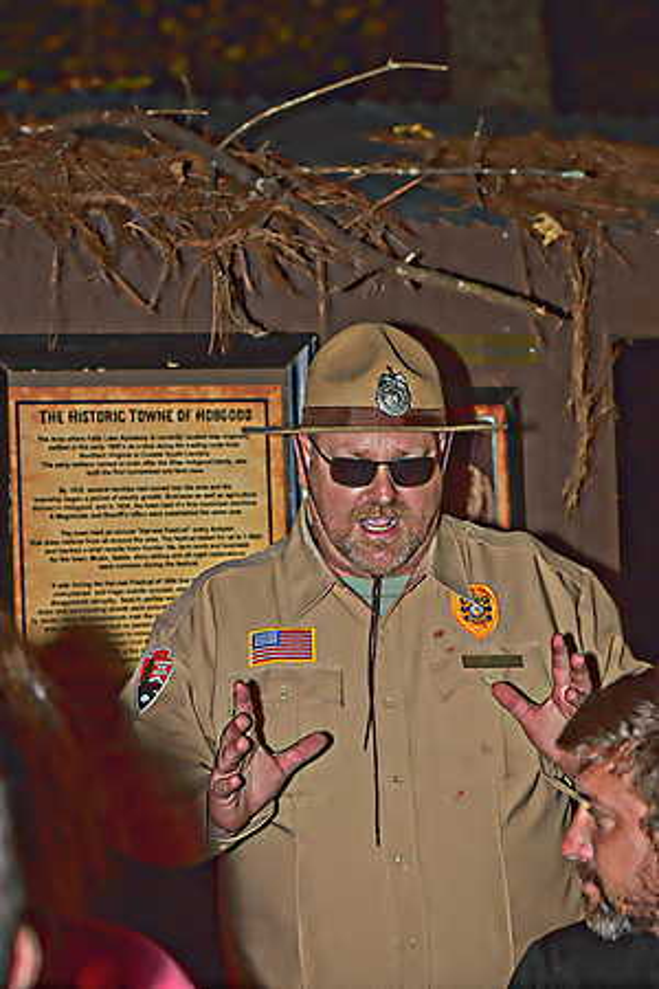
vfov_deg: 22.1
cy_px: 494
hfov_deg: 14.9
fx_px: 2526
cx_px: 330
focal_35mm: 92
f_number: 5.6
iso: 400
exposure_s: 1/60
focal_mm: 92
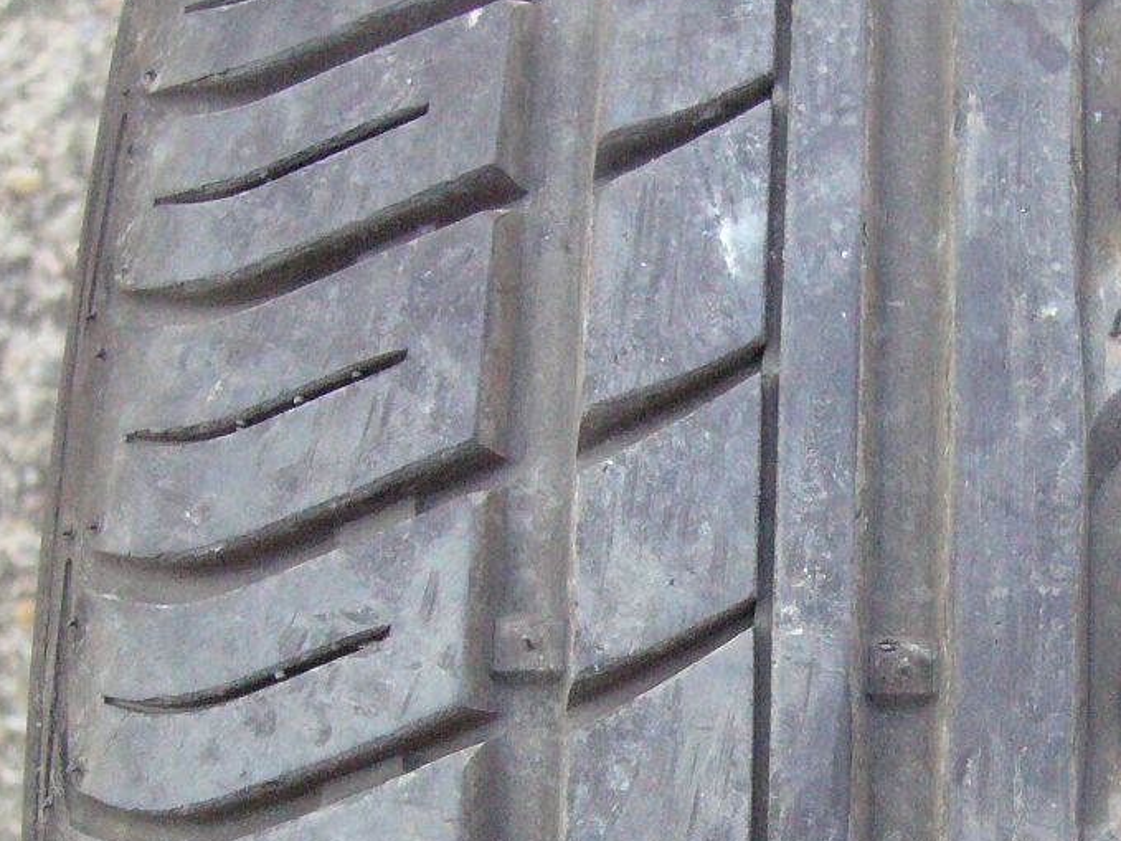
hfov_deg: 28.4
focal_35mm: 66
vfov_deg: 22.0
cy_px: 666
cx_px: 991
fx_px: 2137
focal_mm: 5.8
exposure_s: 1/250
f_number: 2.8
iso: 400
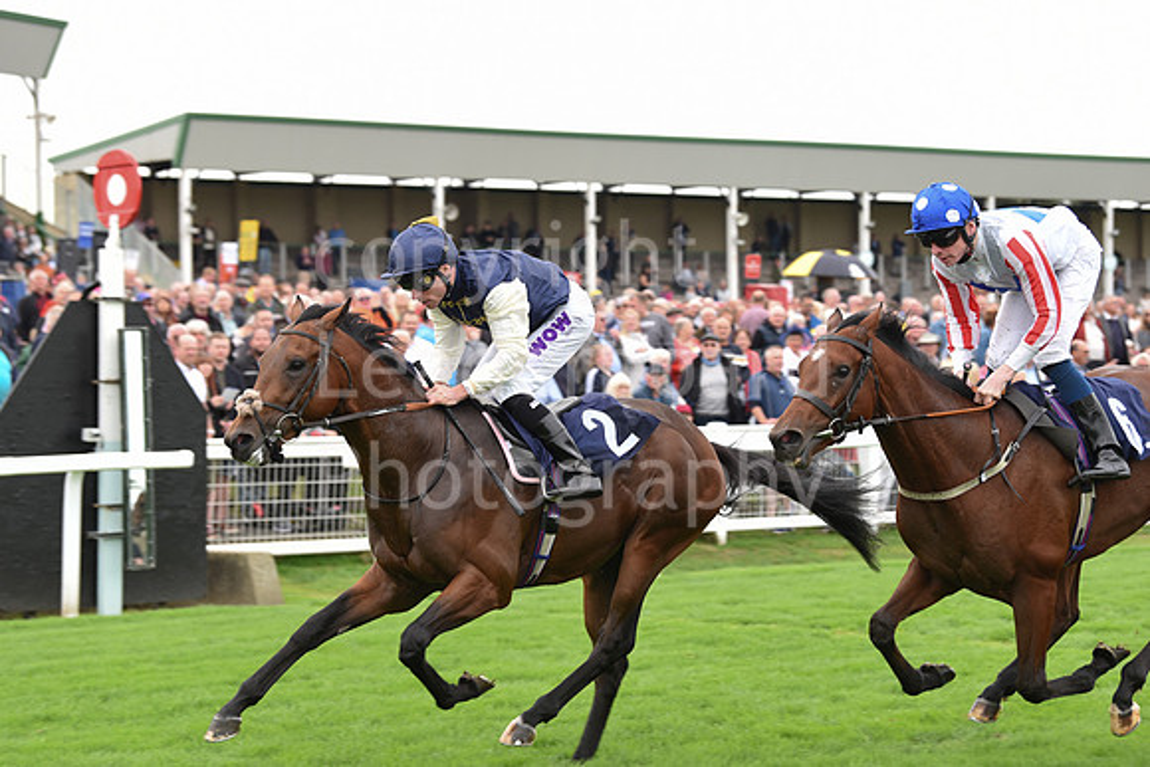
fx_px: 3259
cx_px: 575
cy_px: 384
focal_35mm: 102
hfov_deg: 20.0
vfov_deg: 13.4
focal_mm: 102
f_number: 4.5
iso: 640
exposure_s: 1/800
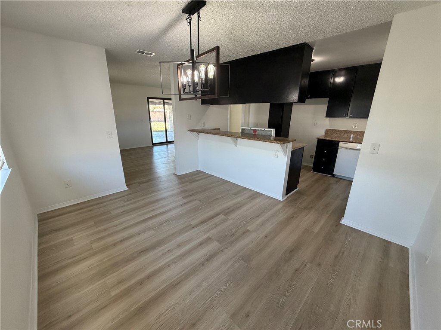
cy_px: 165
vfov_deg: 85.7
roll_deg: +0.0
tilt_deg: -17.4
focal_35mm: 14
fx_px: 178
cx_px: 220
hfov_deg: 102.1
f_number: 2.2
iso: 320
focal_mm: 2.22
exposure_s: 1/120
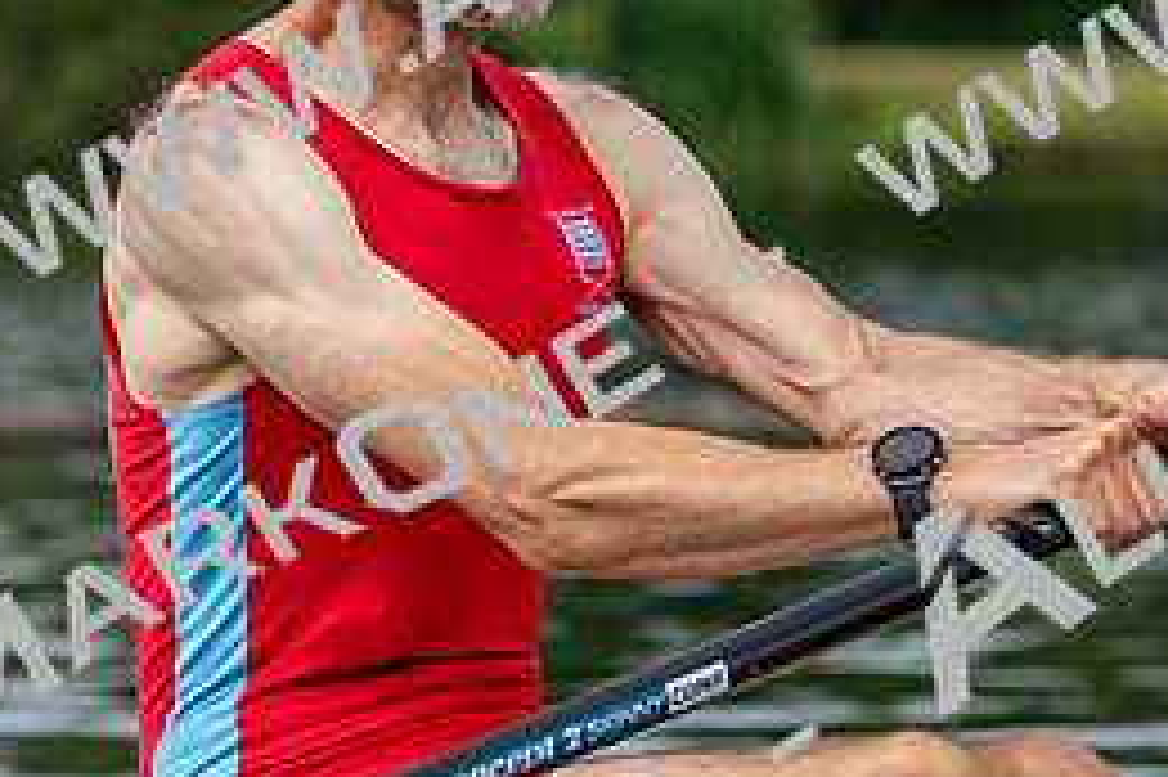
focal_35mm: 447
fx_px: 14493
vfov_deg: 3.1
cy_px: 290
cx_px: 530
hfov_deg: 4.6
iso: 400
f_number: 5.6
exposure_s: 1/1600
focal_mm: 200
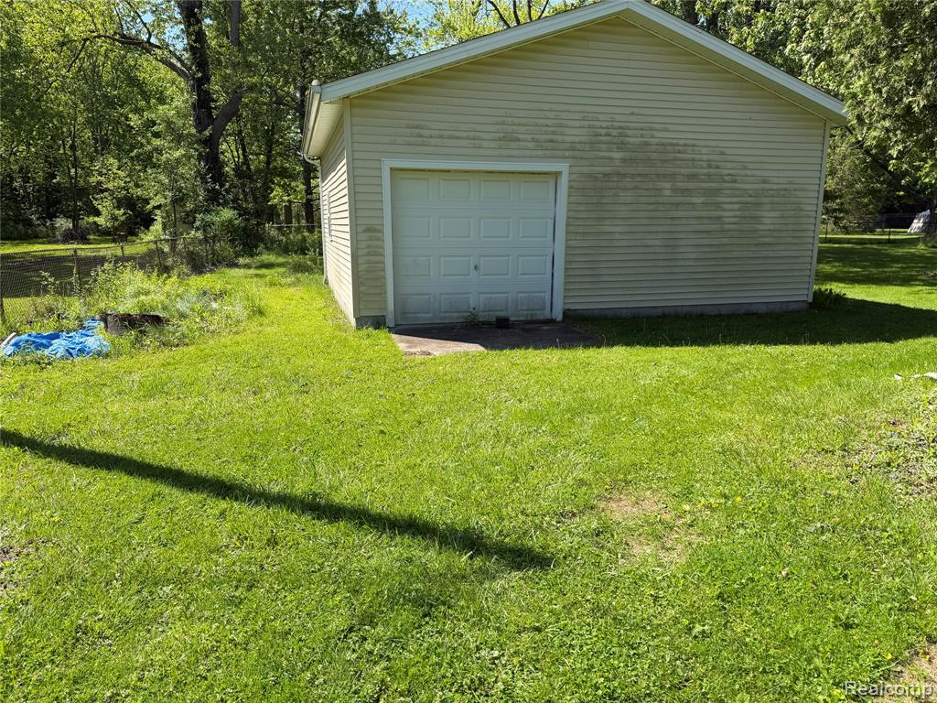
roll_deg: -0.3
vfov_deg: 56.8
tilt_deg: -10.9
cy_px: 352
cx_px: 468
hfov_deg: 71.6
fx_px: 650
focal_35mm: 24
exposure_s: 1/1949
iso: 80
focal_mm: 6.76
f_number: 1.78
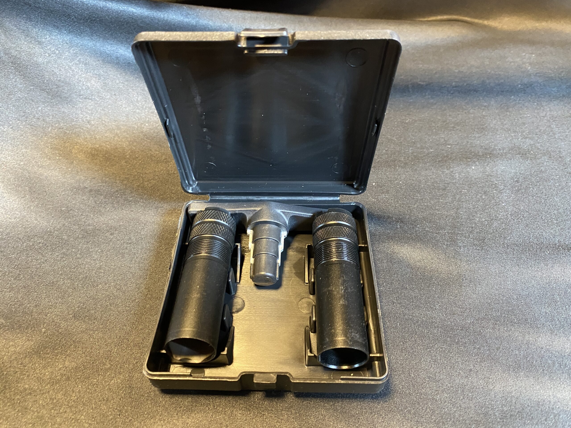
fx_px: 429
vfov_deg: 53.1
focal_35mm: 26
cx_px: 286
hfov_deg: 67.3
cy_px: 214
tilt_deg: -46.5
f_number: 1.8
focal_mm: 4.25
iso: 500
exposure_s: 1/43
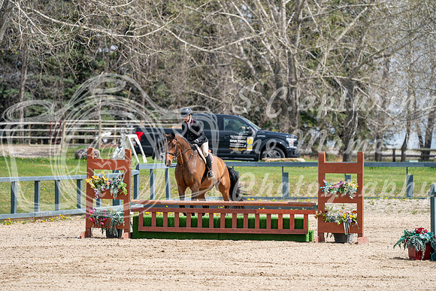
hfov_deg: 7.7
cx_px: 218
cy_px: 146
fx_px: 3246
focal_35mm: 268
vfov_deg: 5.1
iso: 100
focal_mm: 268
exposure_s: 1/400
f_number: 5.6
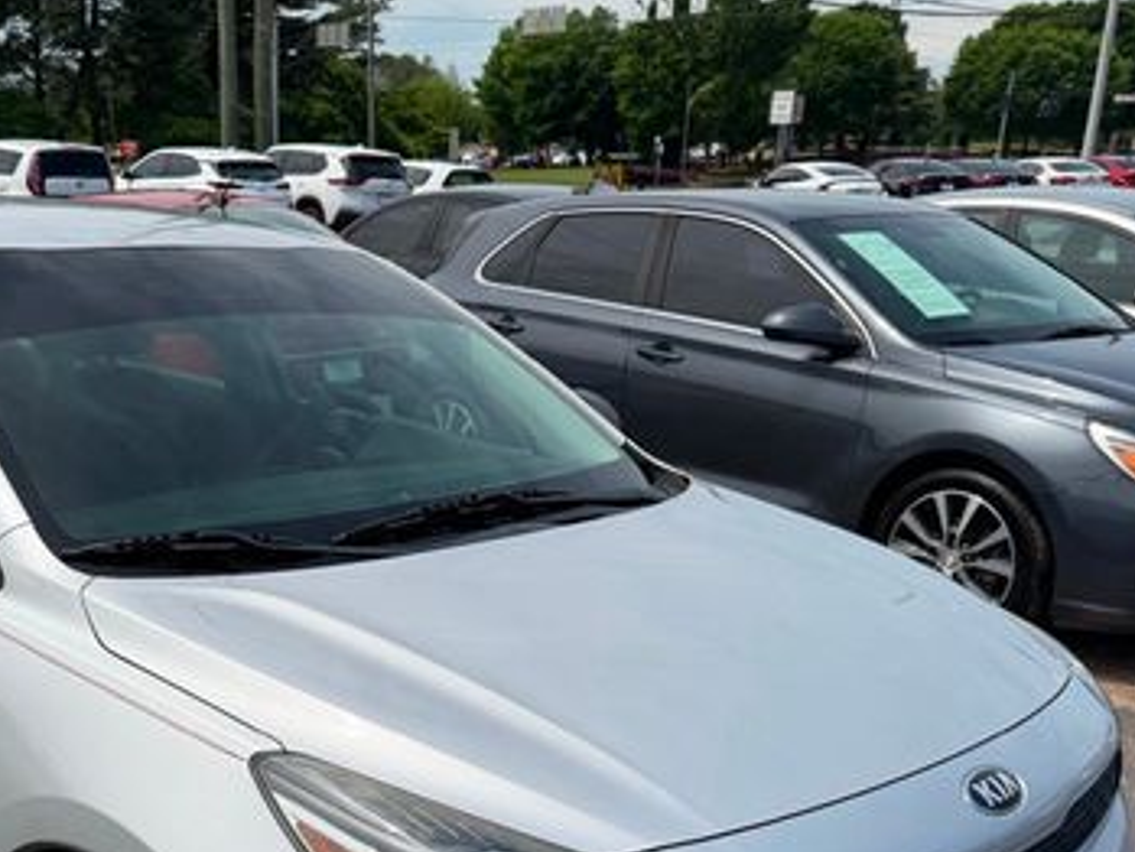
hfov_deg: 42.0
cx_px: 328
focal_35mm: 44
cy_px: 767
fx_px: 1443
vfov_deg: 31.4
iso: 80
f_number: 1.78
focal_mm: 6.76
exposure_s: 1/5714
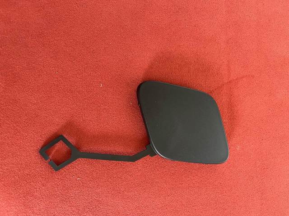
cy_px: 108
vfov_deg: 53.1
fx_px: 217
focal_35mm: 26
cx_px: 144
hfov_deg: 67.3
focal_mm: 5.1
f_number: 1.6
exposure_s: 1/50
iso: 200
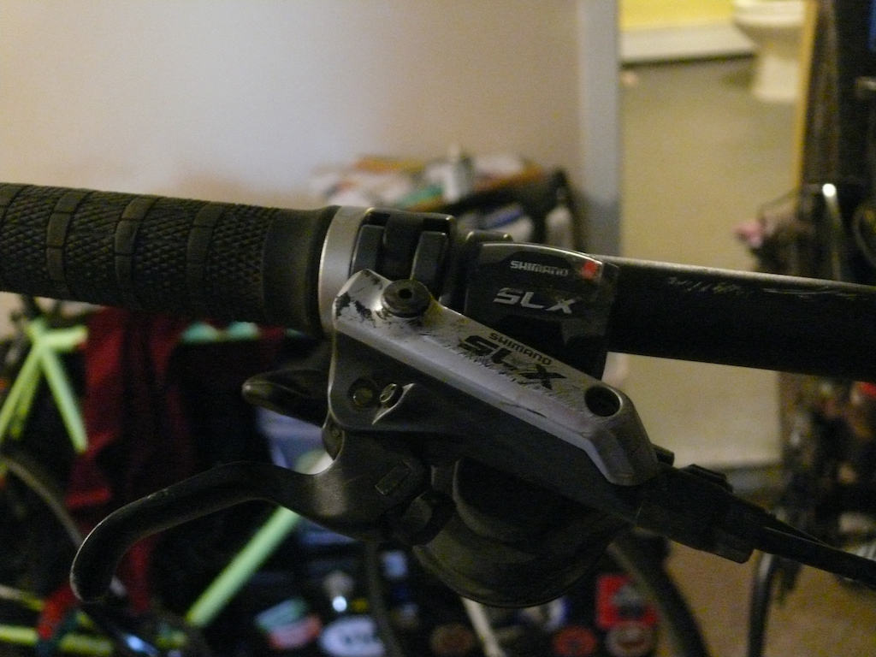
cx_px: 438
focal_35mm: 42
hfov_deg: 44.8
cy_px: 328
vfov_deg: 34.3
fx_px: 1063
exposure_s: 1/10
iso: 800
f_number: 2.8
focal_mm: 8.8
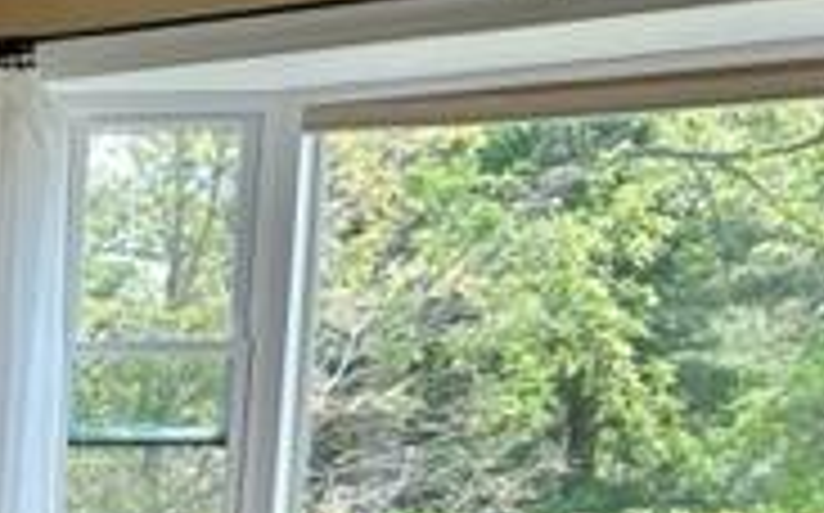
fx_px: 1997
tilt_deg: -13.0
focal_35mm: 89
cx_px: -293
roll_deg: -0.5
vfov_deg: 13.4
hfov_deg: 20.9
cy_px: 868
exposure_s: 1/146
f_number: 1.78
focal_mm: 6.86
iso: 64
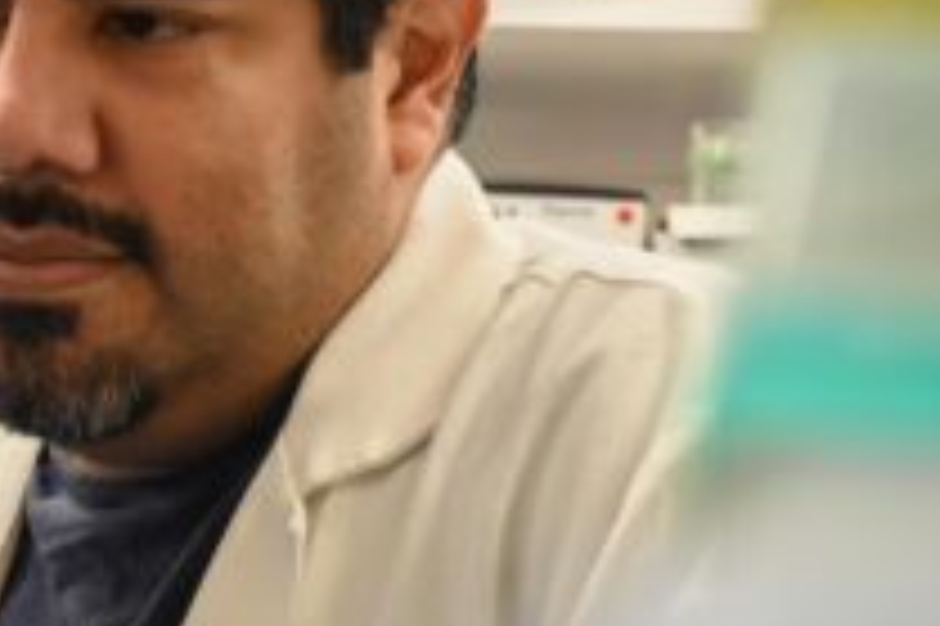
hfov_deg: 11.3
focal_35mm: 176
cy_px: 363
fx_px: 4592
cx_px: -400
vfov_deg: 7.8
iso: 1600
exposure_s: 1/50
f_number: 7.1
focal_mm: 48
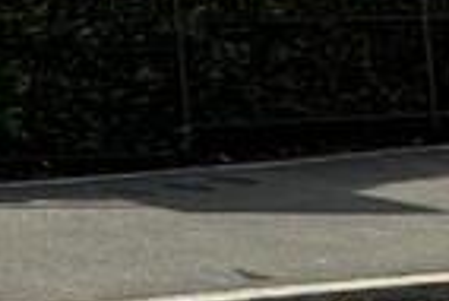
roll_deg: +0.4
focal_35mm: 105
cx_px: -1116
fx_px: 1311
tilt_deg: +5.3
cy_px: -143
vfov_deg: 12.5
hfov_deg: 9.6
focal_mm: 2.22
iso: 40
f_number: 2.2
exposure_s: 1/479
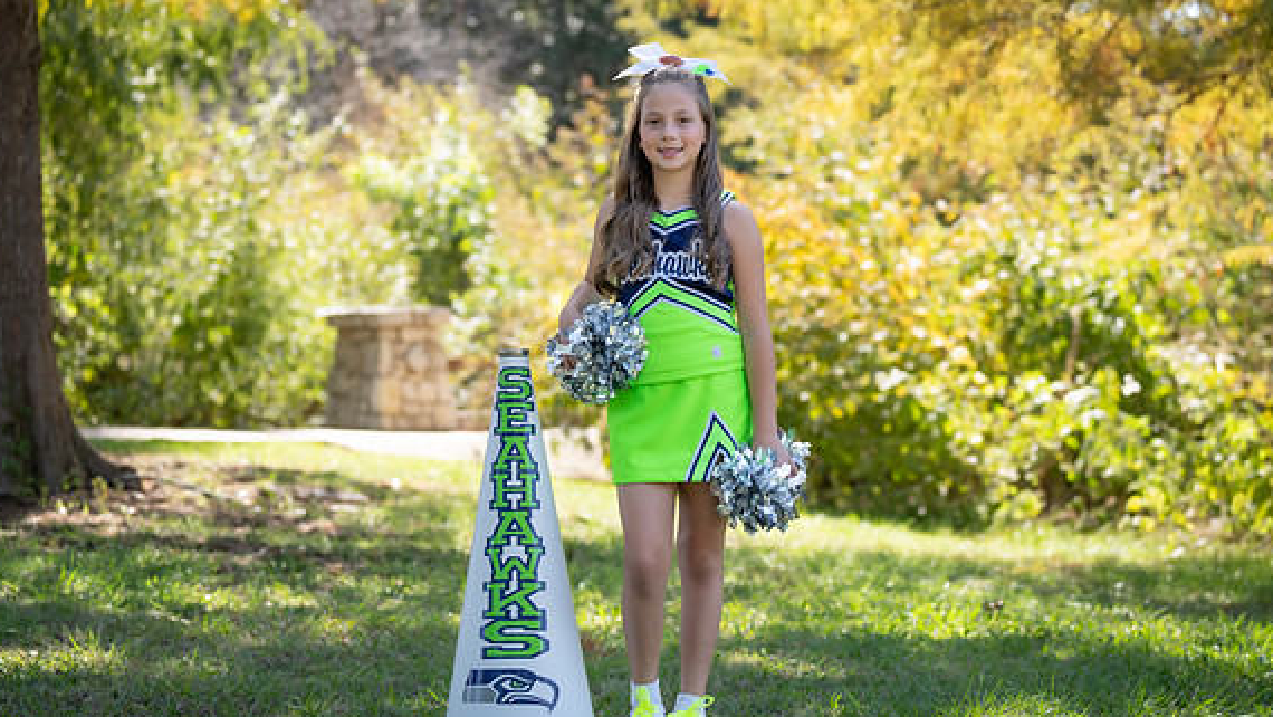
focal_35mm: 93
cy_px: 374
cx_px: 656
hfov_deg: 22.9
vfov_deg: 13.0
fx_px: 3140
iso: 100
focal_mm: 72
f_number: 2.8
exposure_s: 1/320
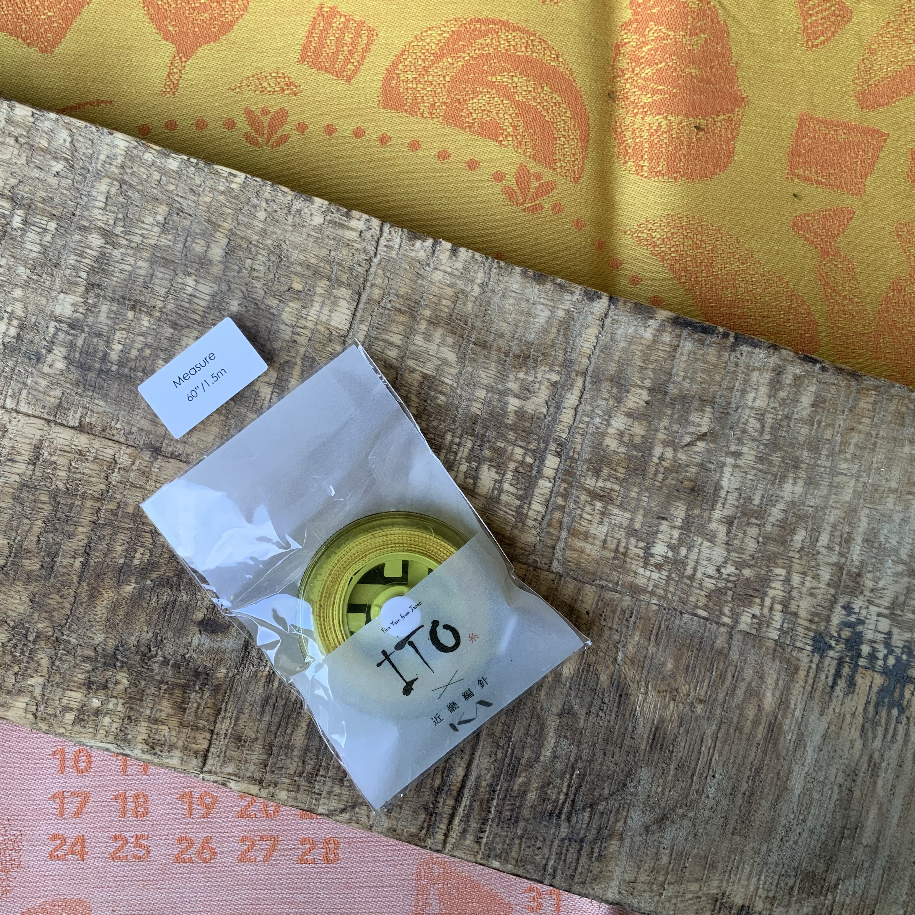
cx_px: 332
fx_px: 1047
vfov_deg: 47.2
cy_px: 451
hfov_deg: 46.7
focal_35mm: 35
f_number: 1.8
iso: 50
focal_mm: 3
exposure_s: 1/122
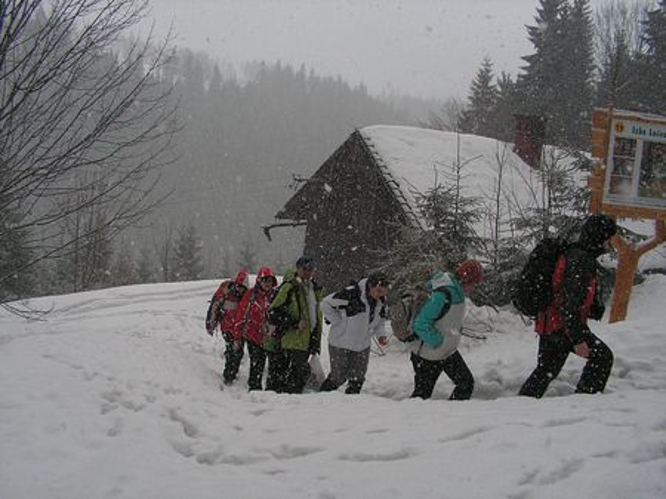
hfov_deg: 51.4
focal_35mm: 36
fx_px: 692
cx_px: 333
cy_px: 250
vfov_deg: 39.6
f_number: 3.2
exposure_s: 1/640
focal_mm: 6
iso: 50
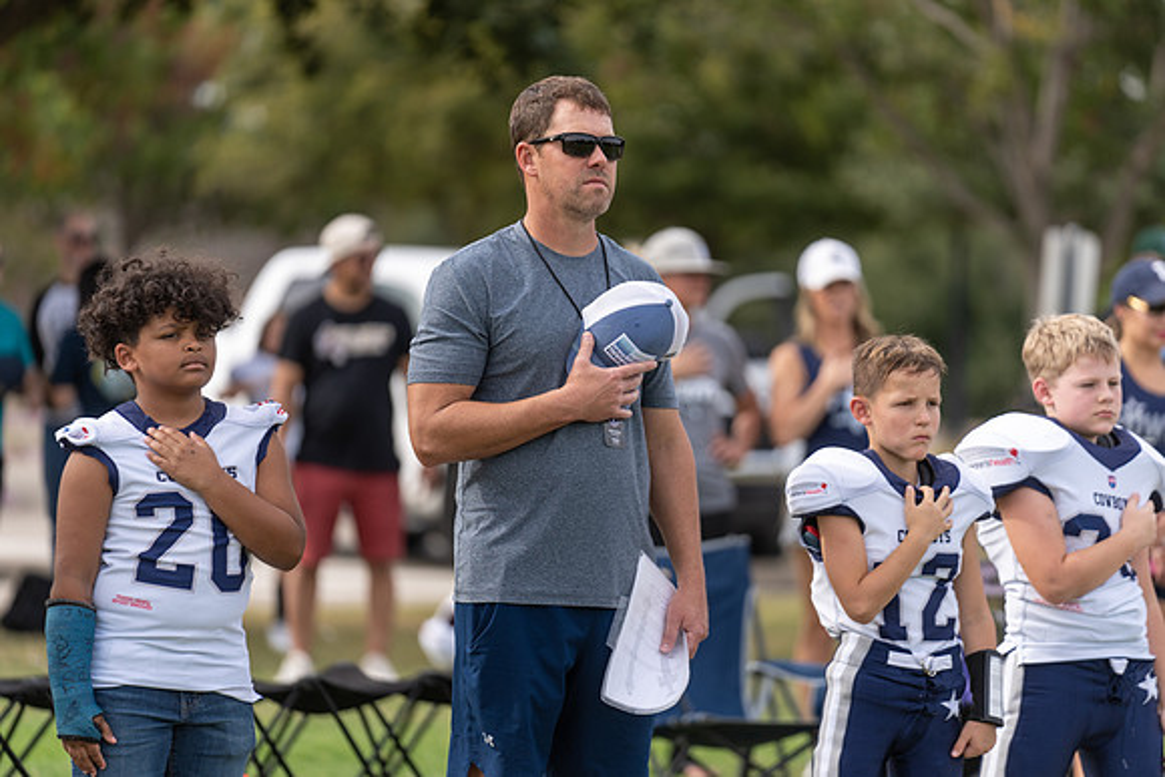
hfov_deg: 10.3
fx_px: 6473
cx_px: 582
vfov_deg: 6.9
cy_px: 388
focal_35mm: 200
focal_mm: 200
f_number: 2.8
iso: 160
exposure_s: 1/1250
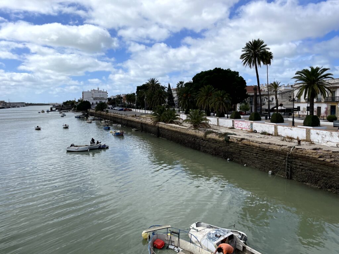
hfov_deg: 67.3
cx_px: 170
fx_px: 255
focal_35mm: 26
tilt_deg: -5.3
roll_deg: +0.8
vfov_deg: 53.1
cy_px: 127
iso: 32
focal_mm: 4.2
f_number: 1.6
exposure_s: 1/5556
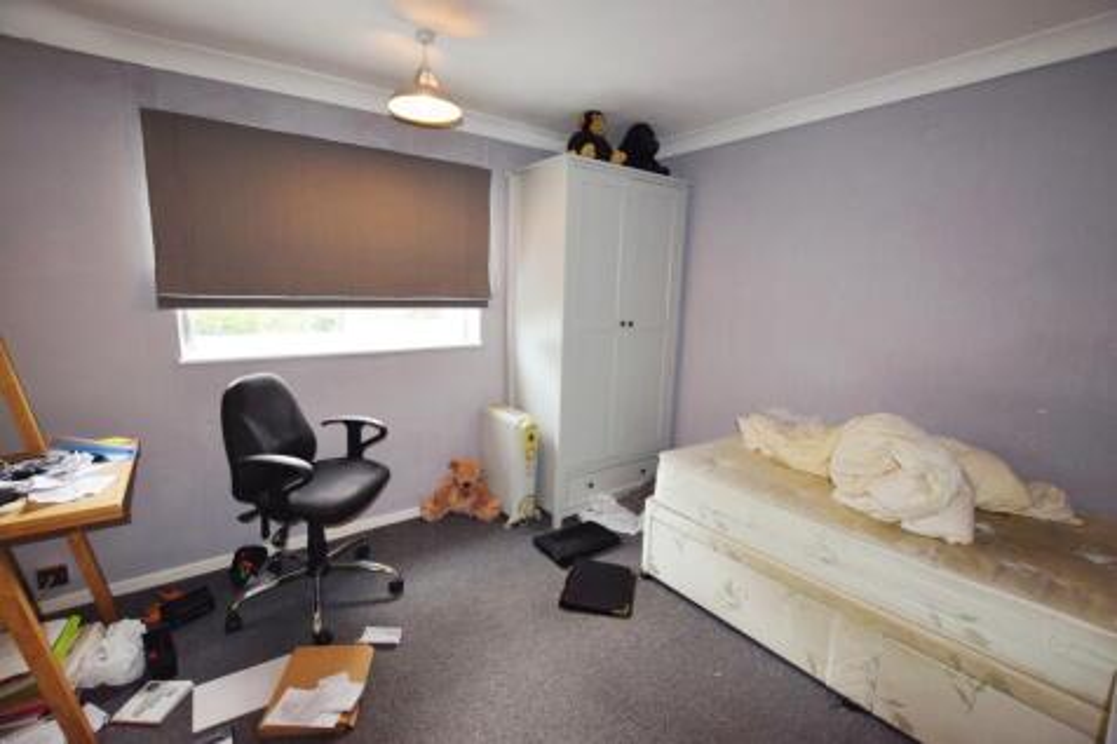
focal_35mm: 15
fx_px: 465
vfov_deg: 77.3
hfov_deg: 100.4
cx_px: 558
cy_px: 372
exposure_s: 1/125
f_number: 5.6
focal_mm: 10
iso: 800
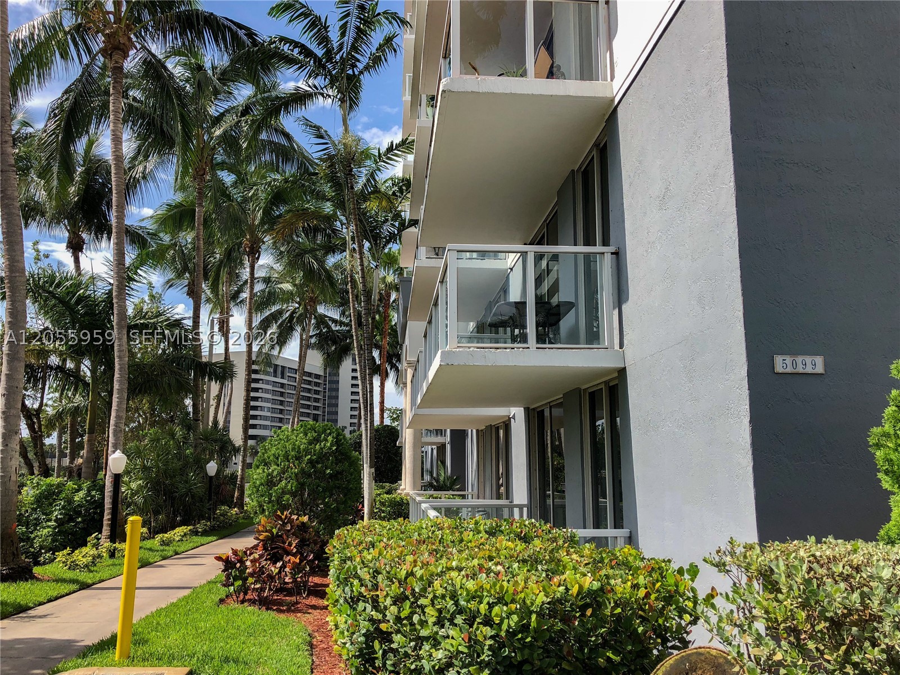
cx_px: 450
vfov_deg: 49.7
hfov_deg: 63.4
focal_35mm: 28
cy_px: 338
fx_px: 728
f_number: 1.8
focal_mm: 4
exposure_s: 1/1517
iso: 20
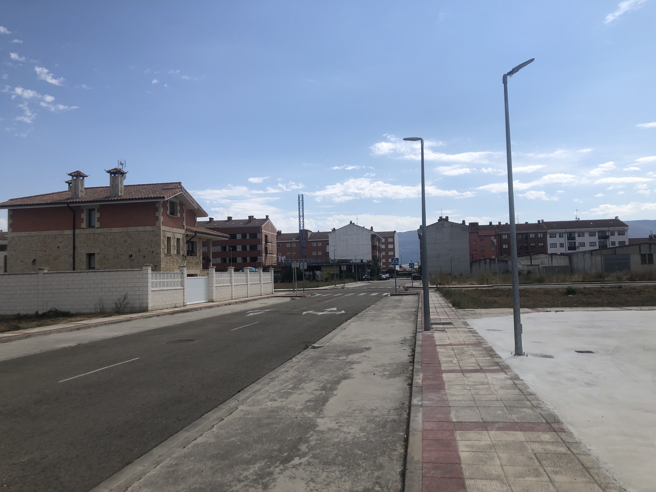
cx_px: 328
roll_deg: +2.6
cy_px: 246
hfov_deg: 63.4
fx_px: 531
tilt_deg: +4.4
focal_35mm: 28
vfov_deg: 49.7
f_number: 1.8
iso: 25
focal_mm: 3.99
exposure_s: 1/4000
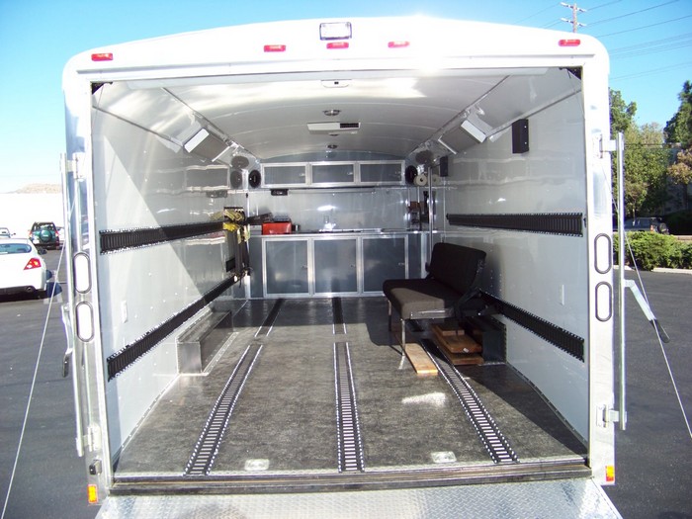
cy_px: 260
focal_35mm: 36
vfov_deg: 39.7
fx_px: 720
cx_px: 346
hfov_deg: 51.4
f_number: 2.8
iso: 72
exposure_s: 1/500
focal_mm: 5.85
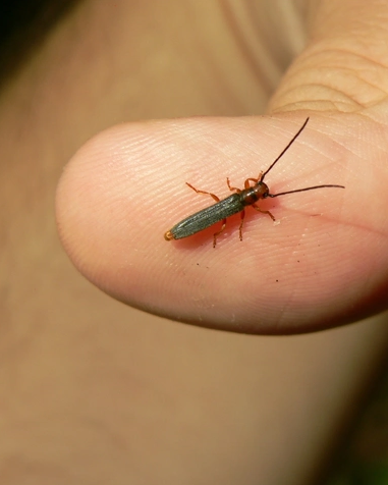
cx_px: 268
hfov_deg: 14.6
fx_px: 1507
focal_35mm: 105
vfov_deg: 18.3
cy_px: 244
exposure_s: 1/250
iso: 80
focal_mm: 13.3
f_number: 4
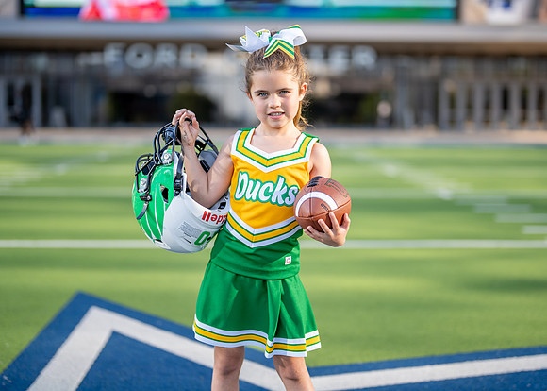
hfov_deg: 31.8
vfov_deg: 23.0
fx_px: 959
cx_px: 281
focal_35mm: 62
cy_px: 178
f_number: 1.2
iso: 100
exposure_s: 1/2500
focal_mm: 50
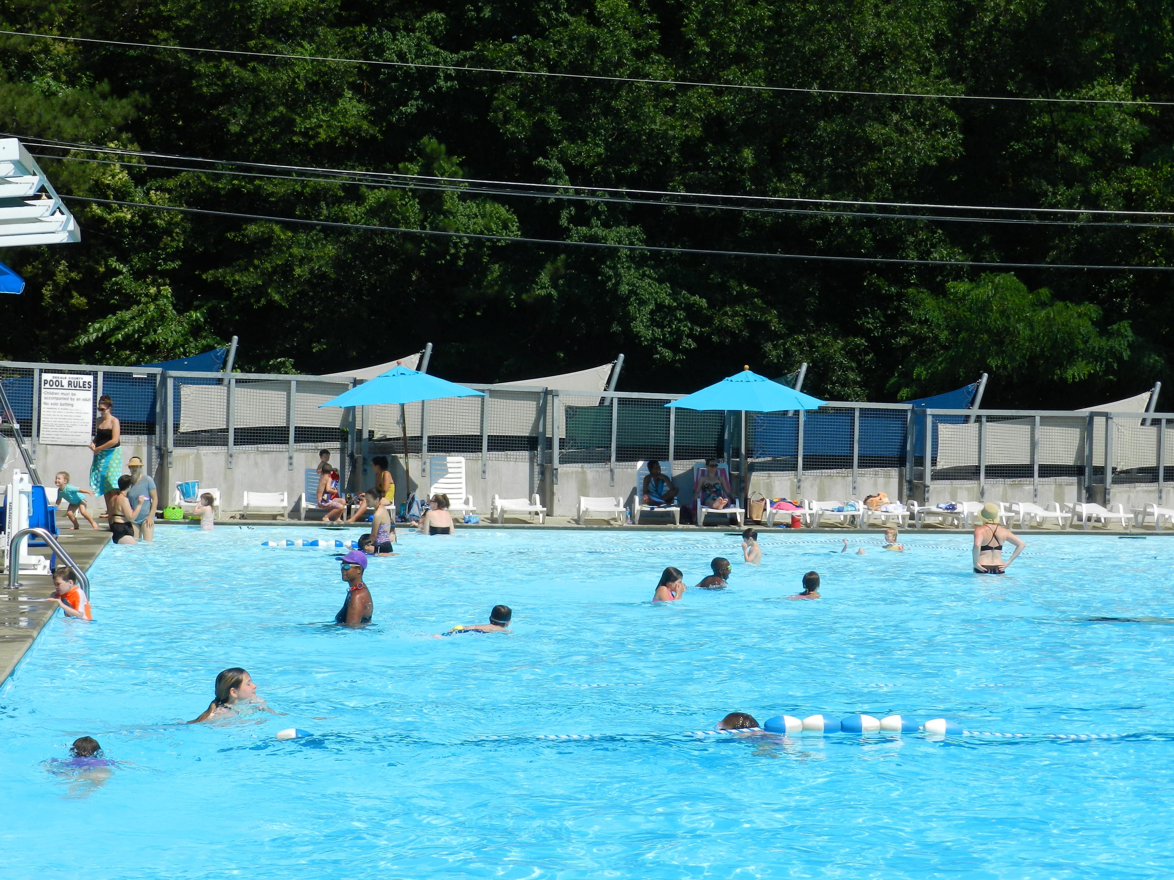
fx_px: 2849
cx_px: 587
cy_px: 440
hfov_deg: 23.3
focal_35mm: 84
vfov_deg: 17.6
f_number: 5.6
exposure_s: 1/1000
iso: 160
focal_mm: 14.9
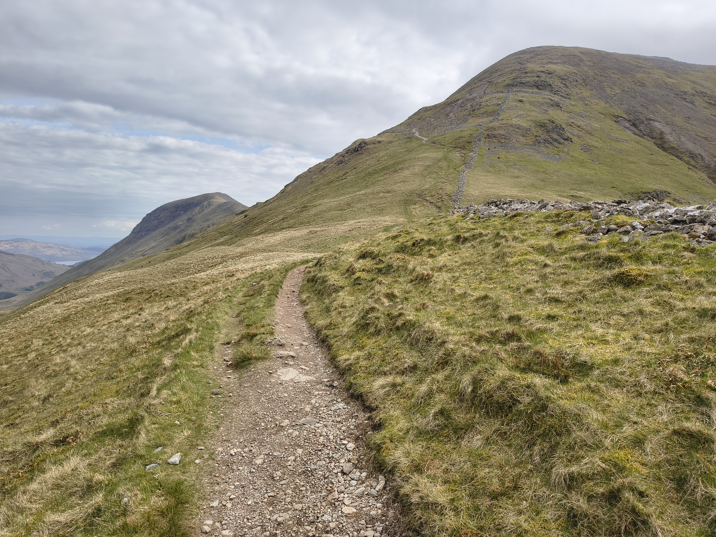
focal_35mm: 24
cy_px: 268
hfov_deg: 71.6
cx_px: 358
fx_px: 496
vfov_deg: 56.8
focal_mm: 5.56
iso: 101
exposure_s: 1/2380
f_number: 1.8
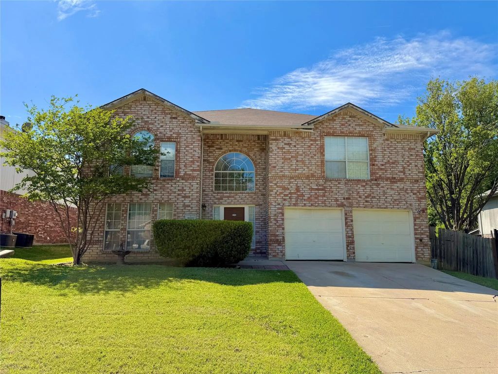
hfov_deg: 71.6
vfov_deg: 56.8
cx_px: 249
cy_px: 187
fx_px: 345
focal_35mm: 24
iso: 80
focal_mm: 6.76
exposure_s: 1/4405
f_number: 1.78
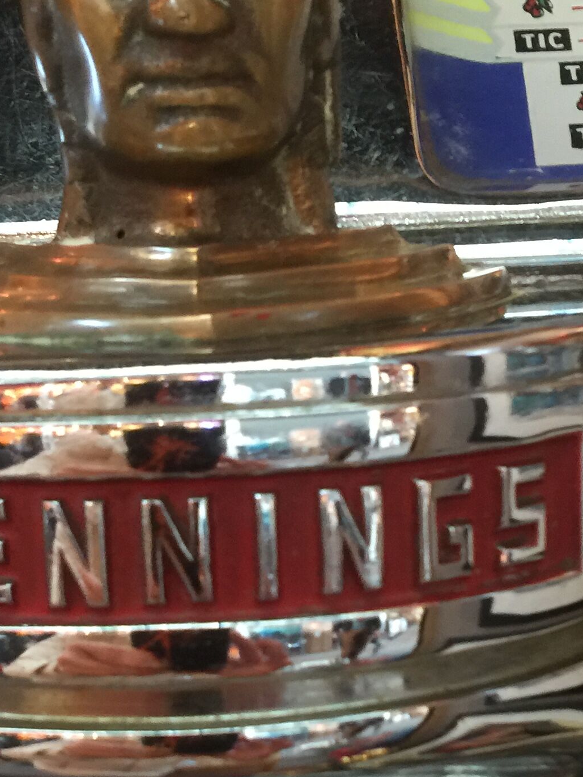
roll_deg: +3.2
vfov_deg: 27.6
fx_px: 1549
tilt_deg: -11.2
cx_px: 282
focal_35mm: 69
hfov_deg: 21.3
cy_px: 616
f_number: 2.2
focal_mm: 4.15
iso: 100
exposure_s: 1/10
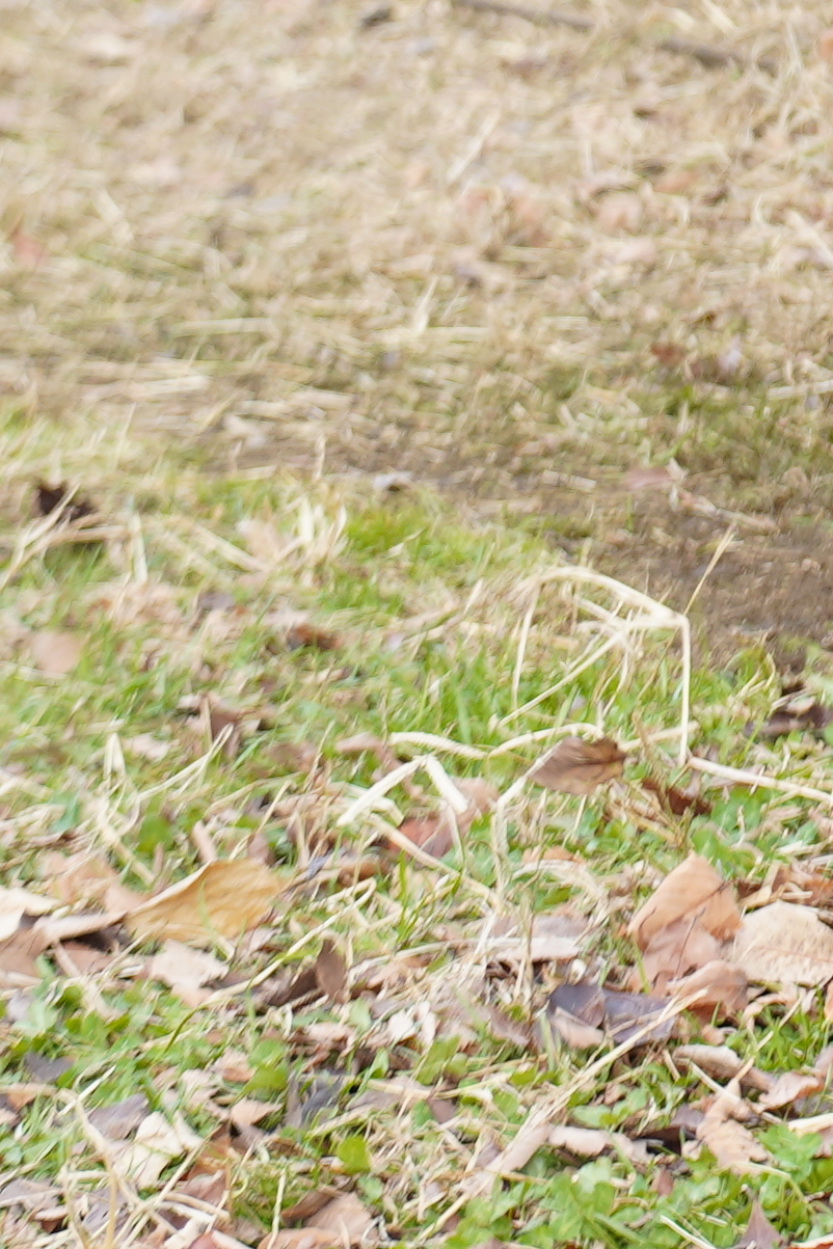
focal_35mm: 229
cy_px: 172
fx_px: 7948
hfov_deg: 5.9
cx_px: 1568
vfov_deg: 9.0
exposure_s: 1/200
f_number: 2.8
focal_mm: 47
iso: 200
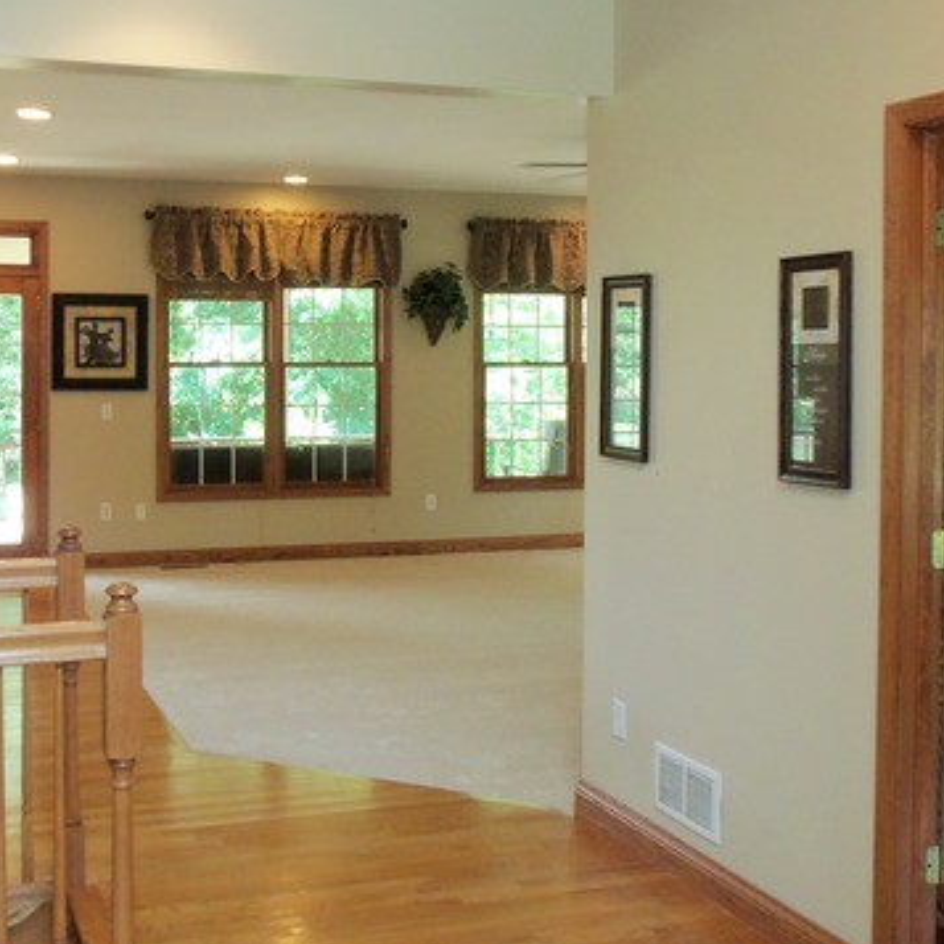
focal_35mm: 46
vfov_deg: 36.6
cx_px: 354
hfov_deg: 36.6
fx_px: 1419
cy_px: 370
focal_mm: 5.2
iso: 200
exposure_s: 1/30
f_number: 3.4
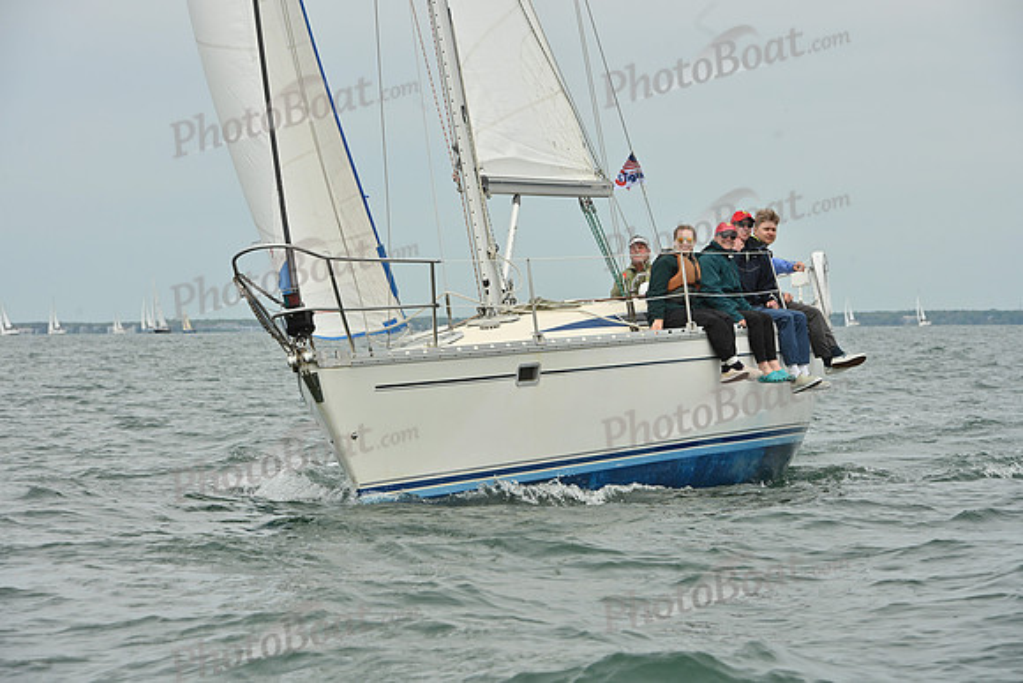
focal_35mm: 155
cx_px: 512
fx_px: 4405
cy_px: 342
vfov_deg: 8.9
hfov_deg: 13.2
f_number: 11
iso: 320
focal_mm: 155
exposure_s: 1/1250
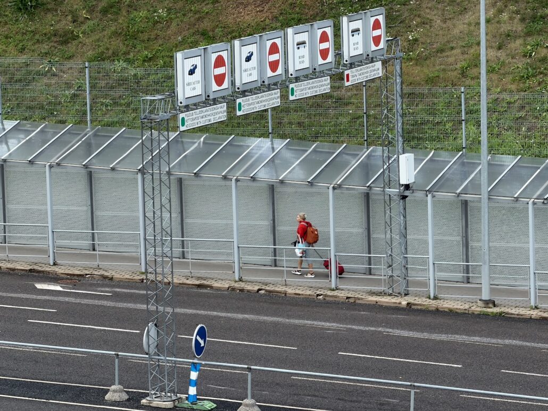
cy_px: 206
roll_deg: +2.2
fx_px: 3167
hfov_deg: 9.9
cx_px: 274
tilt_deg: -7.8
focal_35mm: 200
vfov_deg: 7.4
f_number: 2.8
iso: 50
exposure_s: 1/245
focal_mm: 16.89
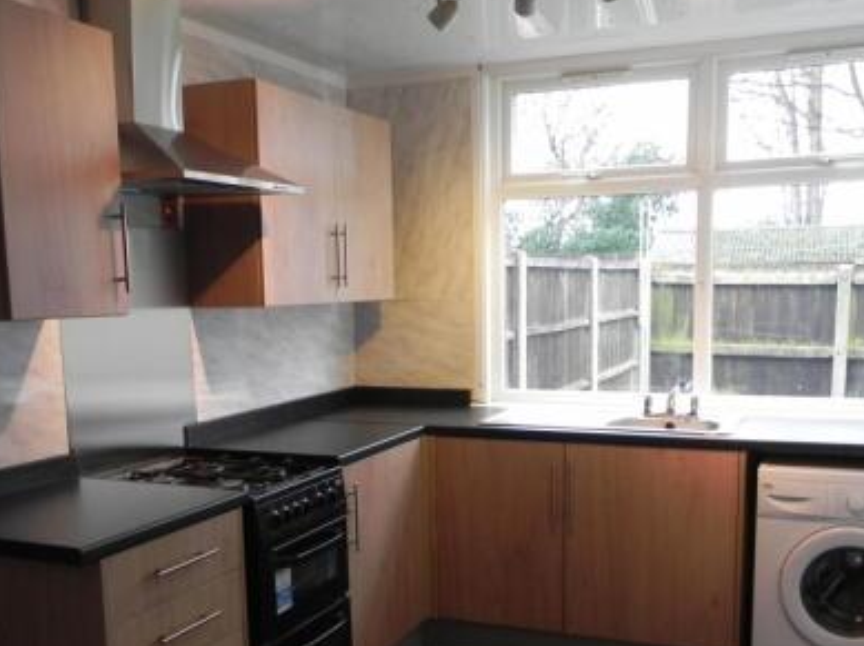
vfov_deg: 36.2
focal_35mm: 39
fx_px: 973
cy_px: 450
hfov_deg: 47.9
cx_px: 428
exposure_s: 1/30
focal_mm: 4.6
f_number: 2.8
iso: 178
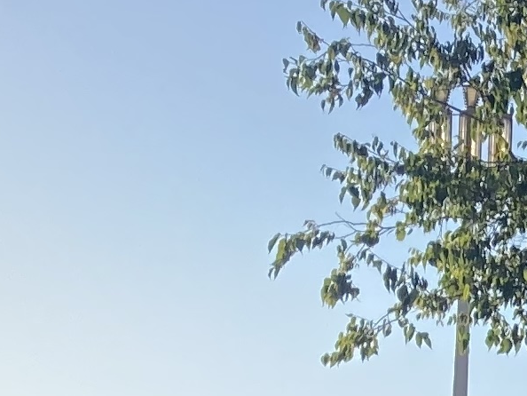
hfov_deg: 9.0
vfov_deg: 7.5
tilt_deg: +5.0
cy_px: 756
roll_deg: -0.9
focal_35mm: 190
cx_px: 1431
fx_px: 2894
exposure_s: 1/657
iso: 20
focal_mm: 3.99
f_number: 1.8
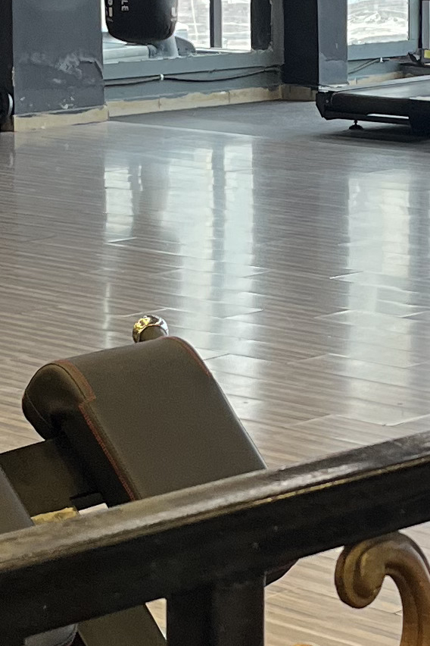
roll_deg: +0.5
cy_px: 165
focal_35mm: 128
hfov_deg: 10.6
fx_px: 2293
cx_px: 400
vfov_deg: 15.9
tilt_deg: -7.4
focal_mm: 5.1
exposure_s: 1/100
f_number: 1.6
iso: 125
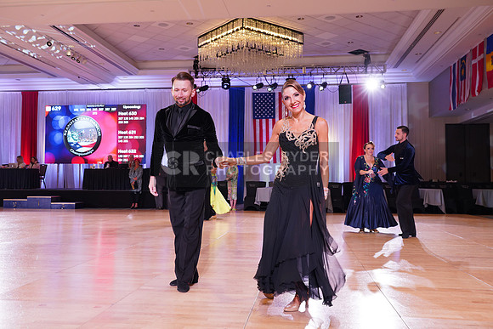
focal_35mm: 33
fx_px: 452
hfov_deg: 57.2
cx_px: 246
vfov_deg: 40.0
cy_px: 164
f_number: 5
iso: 1250
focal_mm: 33
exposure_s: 1/125
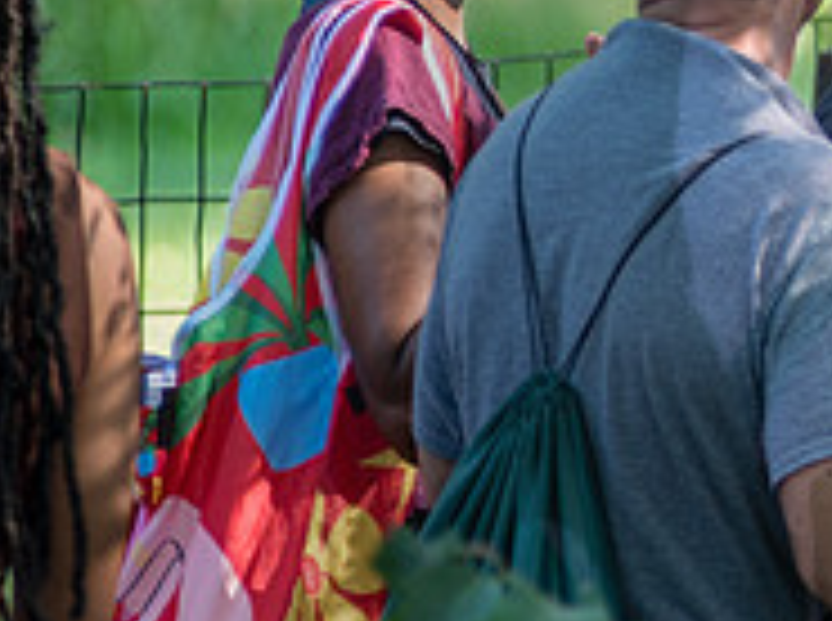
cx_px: 1319
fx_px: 19263
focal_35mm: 803
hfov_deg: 2.5
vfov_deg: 1.8
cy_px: 87
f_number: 3.5
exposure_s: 1/200
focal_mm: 200
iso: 200
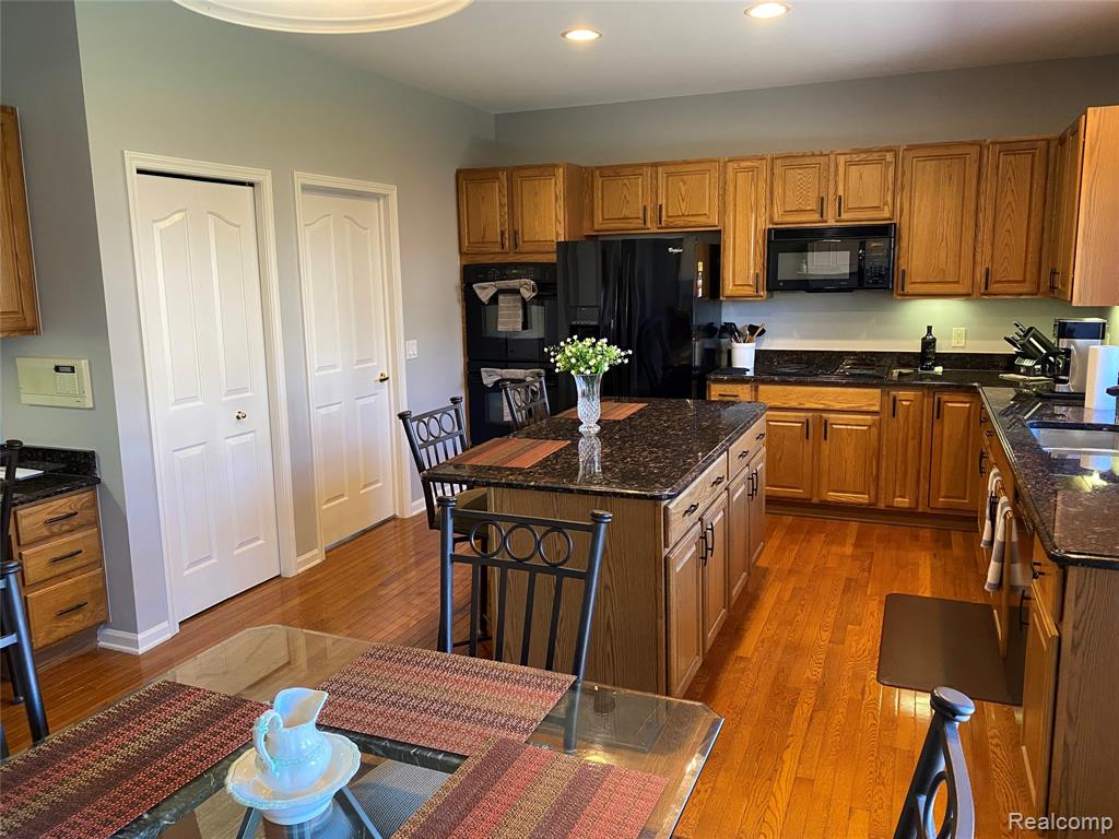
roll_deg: +0.8
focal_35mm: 26
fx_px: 840
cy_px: 420
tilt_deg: -10.9
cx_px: 560
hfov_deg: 67.3
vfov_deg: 53.1
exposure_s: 1/60
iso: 200
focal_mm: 4.25
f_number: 1.8
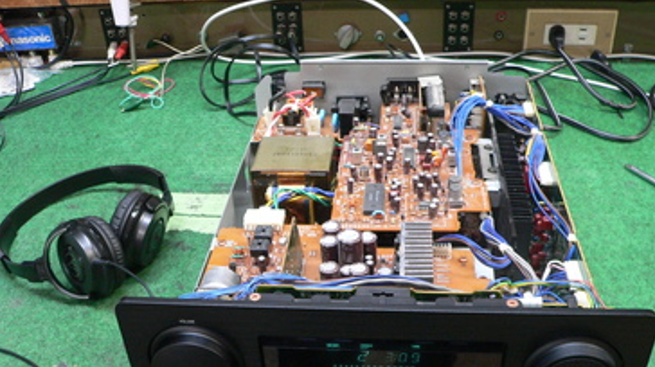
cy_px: 240
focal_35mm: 41
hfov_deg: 49.4
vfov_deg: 28.8
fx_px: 711
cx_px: 335
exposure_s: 1/10
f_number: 2.8
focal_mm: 6
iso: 200
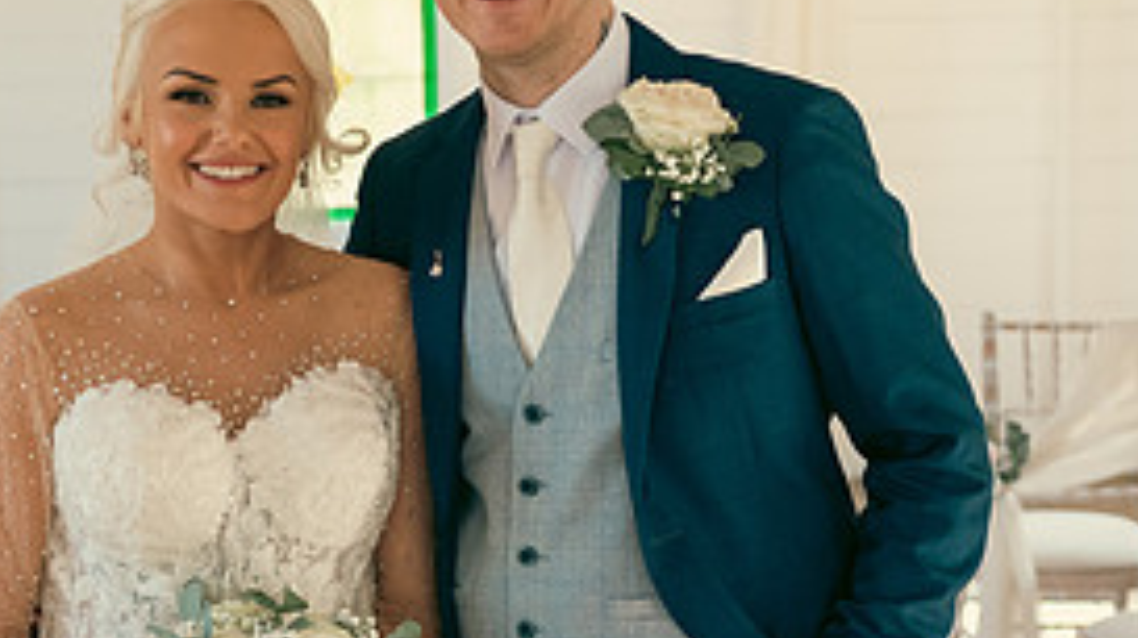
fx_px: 3226
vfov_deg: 11.3
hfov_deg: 19.9
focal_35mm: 107
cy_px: 407
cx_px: 363
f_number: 3.5
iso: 400
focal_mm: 48
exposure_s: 1/200
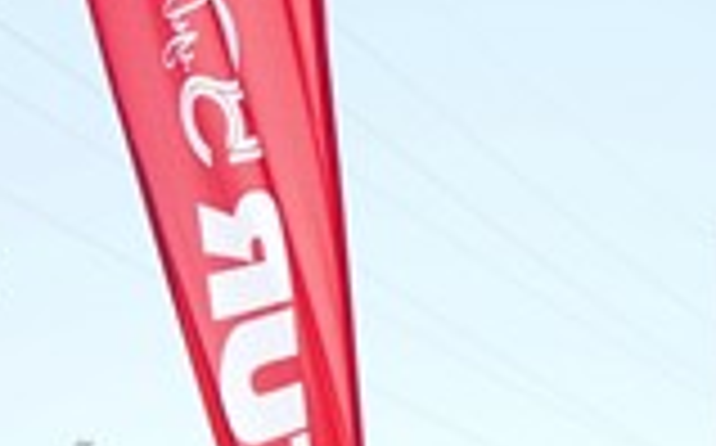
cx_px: 1418
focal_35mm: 165
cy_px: 885
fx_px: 3210
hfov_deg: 11.5
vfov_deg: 7.6
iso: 100
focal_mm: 25.1
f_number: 2.8
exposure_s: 1/640
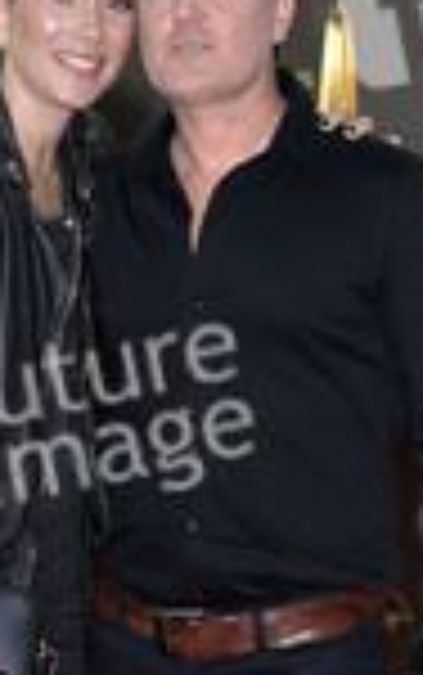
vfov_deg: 11.8
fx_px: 3240
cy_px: 657
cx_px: 153
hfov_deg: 7.5
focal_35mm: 176
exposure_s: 1/250
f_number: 6.3
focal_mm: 65
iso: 800
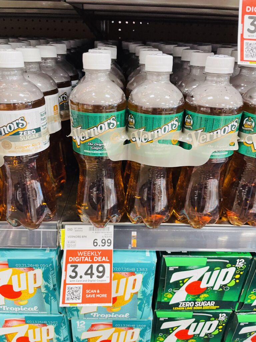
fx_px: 256
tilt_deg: -28.2
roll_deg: -0.1
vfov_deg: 67.3
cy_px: 171
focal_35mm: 26
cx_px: 128
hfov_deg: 53.1
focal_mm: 4.2
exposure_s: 1/60
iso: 200
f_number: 1.6
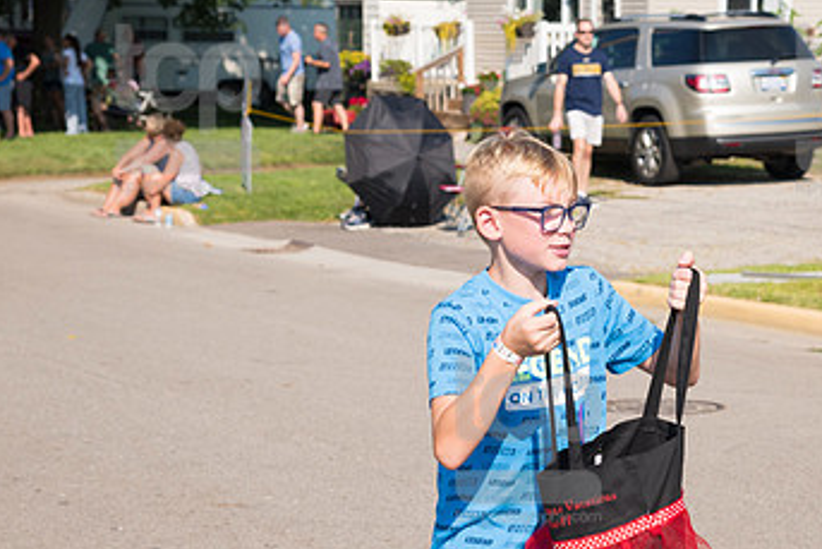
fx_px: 2513
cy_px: 440
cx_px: 530
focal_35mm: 110
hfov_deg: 18.5
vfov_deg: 12.4
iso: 320
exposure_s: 1/800
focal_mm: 65
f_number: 6.3
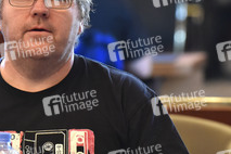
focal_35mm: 424
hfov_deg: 4.9
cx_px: 42
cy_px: 76
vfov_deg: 3.2
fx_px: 2720
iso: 3200
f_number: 5
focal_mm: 200
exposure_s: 1/100
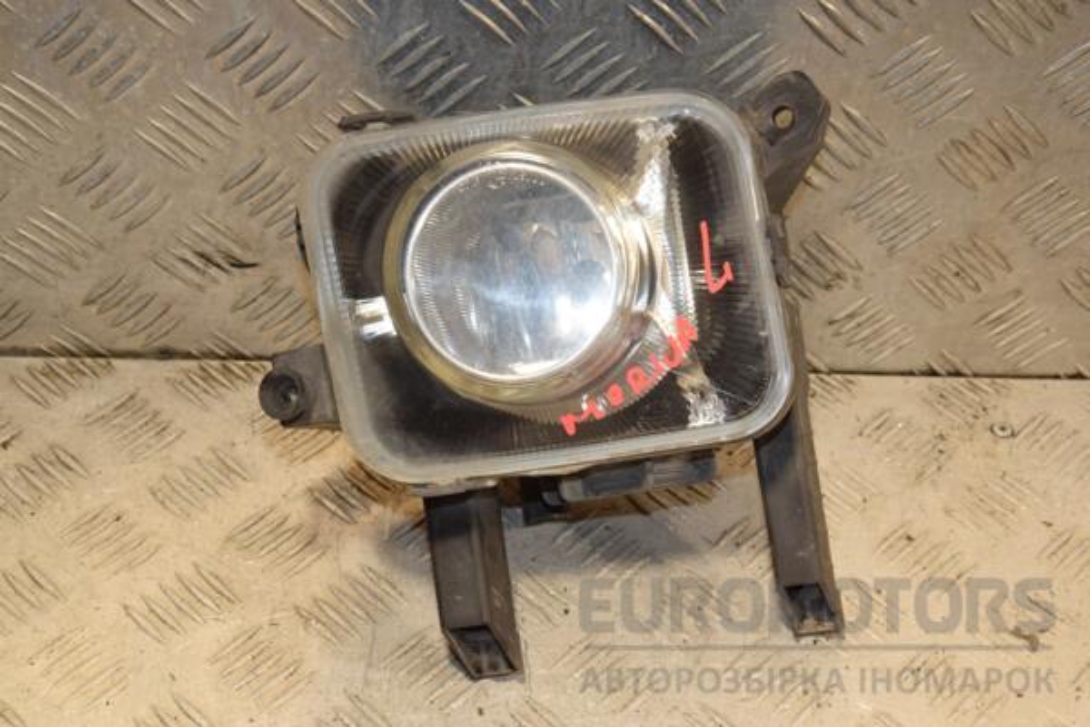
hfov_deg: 28.1
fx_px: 2180
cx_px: 545
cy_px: 364
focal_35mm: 72
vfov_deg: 18.9
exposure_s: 1/200
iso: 800
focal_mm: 48
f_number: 8
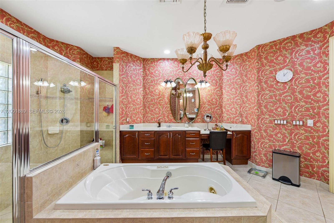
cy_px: 112
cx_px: 167
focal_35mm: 14
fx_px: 130
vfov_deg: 81.2
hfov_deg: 104.3
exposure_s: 1/8
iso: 200
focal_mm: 14
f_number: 9
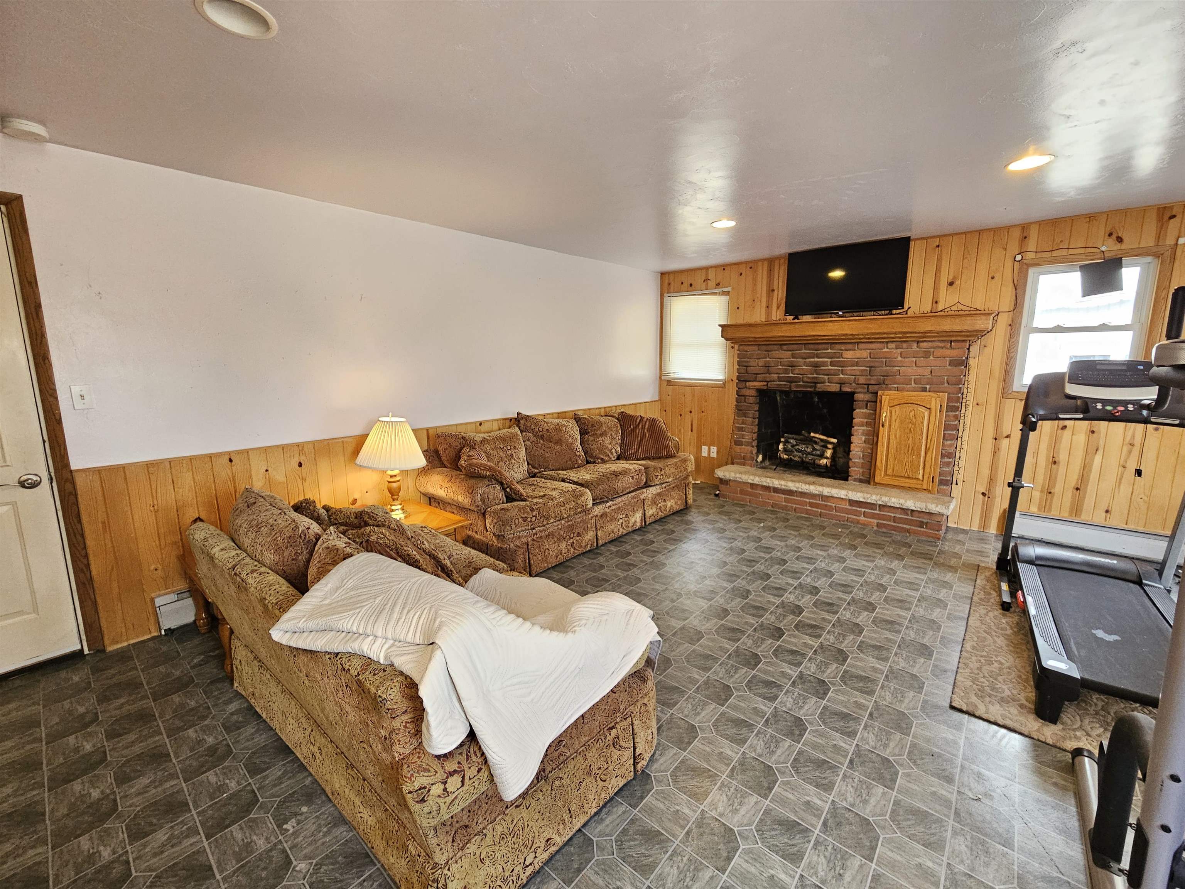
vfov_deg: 89.9
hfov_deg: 106.2
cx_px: 592
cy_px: 444
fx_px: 445
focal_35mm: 13
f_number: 2.2
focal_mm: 2.2
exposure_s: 1/60
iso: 320
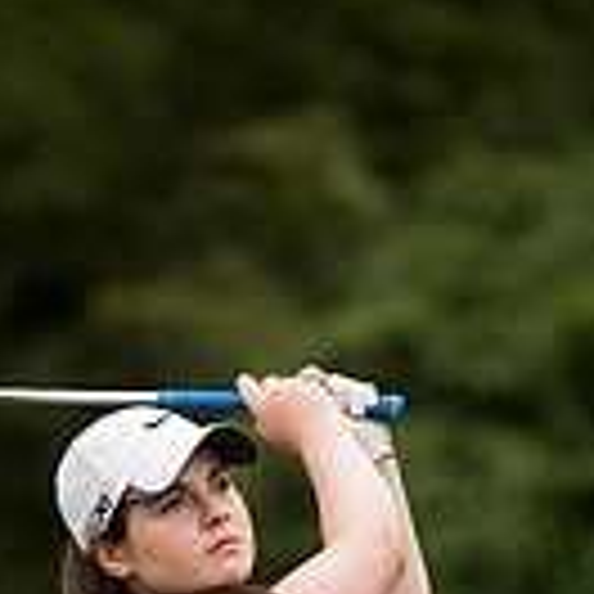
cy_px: 986
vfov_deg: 2.0
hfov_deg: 2.0
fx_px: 16871
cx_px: 148
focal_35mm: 869
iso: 800
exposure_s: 1/1250
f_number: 4
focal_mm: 300
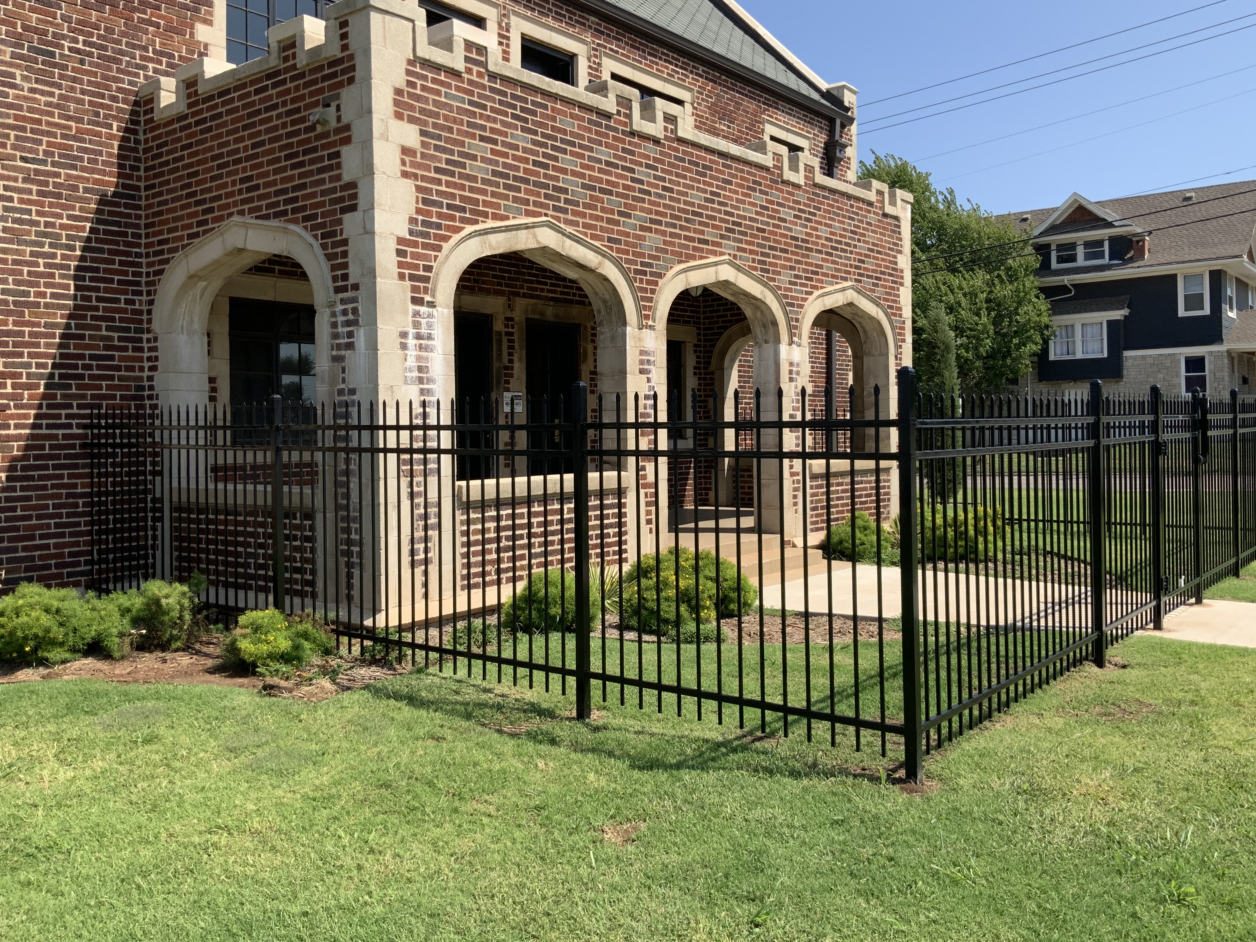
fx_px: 1125
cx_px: 655
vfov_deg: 45.4
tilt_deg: -0.3
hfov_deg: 58.3
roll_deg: +1.9
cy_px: 440
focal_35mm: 31
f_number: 1.8
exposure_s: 1/1451
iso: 16
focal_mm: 3
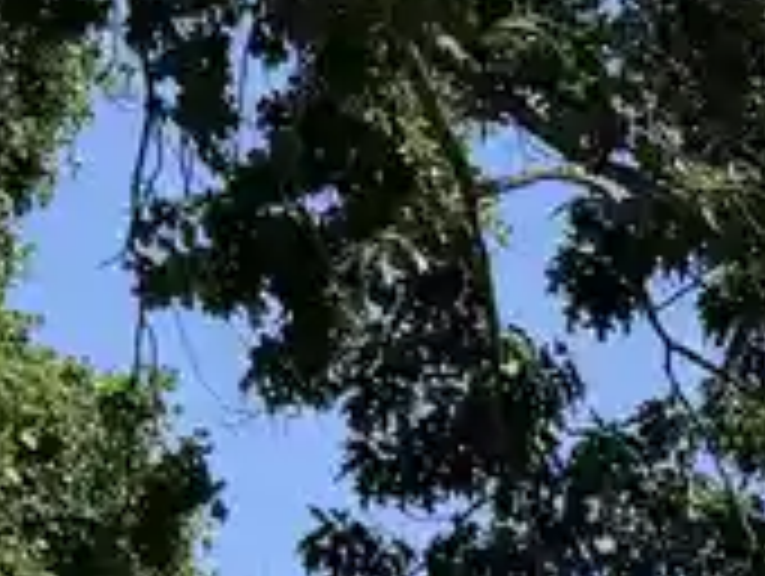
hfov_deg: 10.7
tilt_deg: -0.9
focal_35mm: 169
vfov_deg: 7.5
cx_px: 1516
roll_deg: -0.8
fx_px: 3740
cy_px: 1886
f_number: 1.78
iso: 80
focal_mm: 6.76
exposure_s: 1/3584
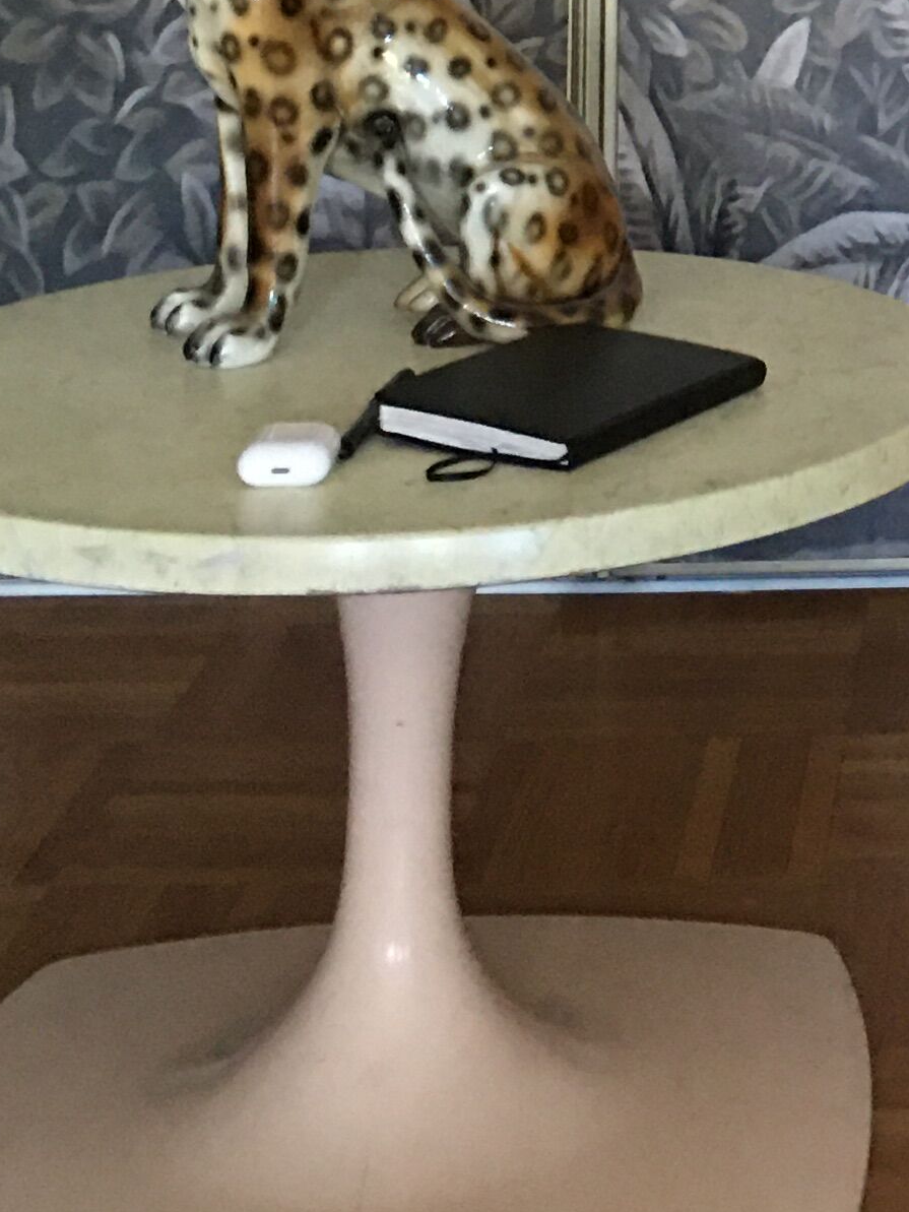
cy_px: -517
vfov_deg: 18.2
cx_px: 1324
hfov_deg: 14.2
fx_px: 3431
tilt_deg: +1.5
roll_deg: -1.3
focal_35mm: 98
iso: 80
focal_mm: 4.15
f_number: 2.2
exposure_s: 1/10
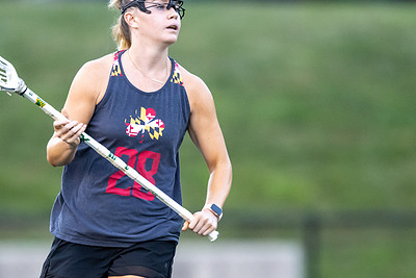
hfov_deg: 2.1
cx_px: 167
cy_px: 169
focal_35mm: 970
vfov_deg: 1.4
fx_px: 11212
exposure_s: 1/1250
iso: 2500
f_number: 2.8
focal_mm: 400
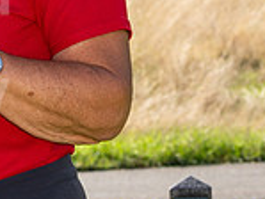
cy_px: -13
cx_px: -222
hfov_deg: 4.6
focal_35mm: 421
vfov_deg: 3.5
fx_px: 3226
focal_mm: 90
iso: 200
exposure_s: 1/250
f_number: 9
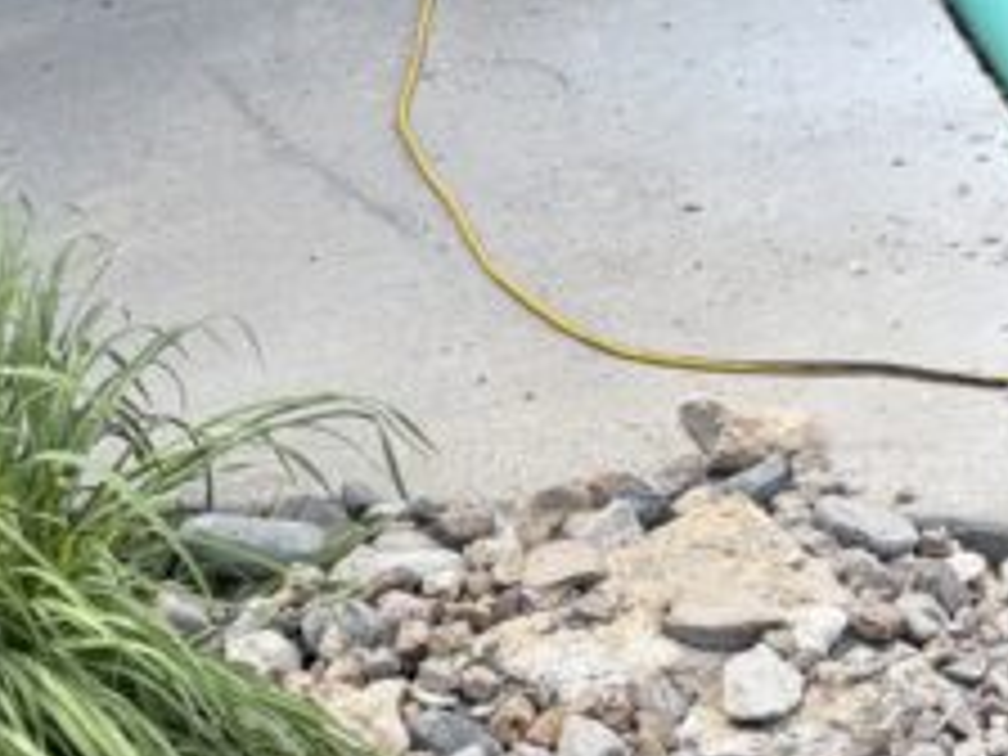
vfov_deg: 15.8
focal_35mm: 93
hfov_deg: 20.9
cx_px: 760
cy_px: 634
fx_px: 2708
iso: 50
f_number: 1.6
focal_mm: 5.96
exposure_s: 1/1016
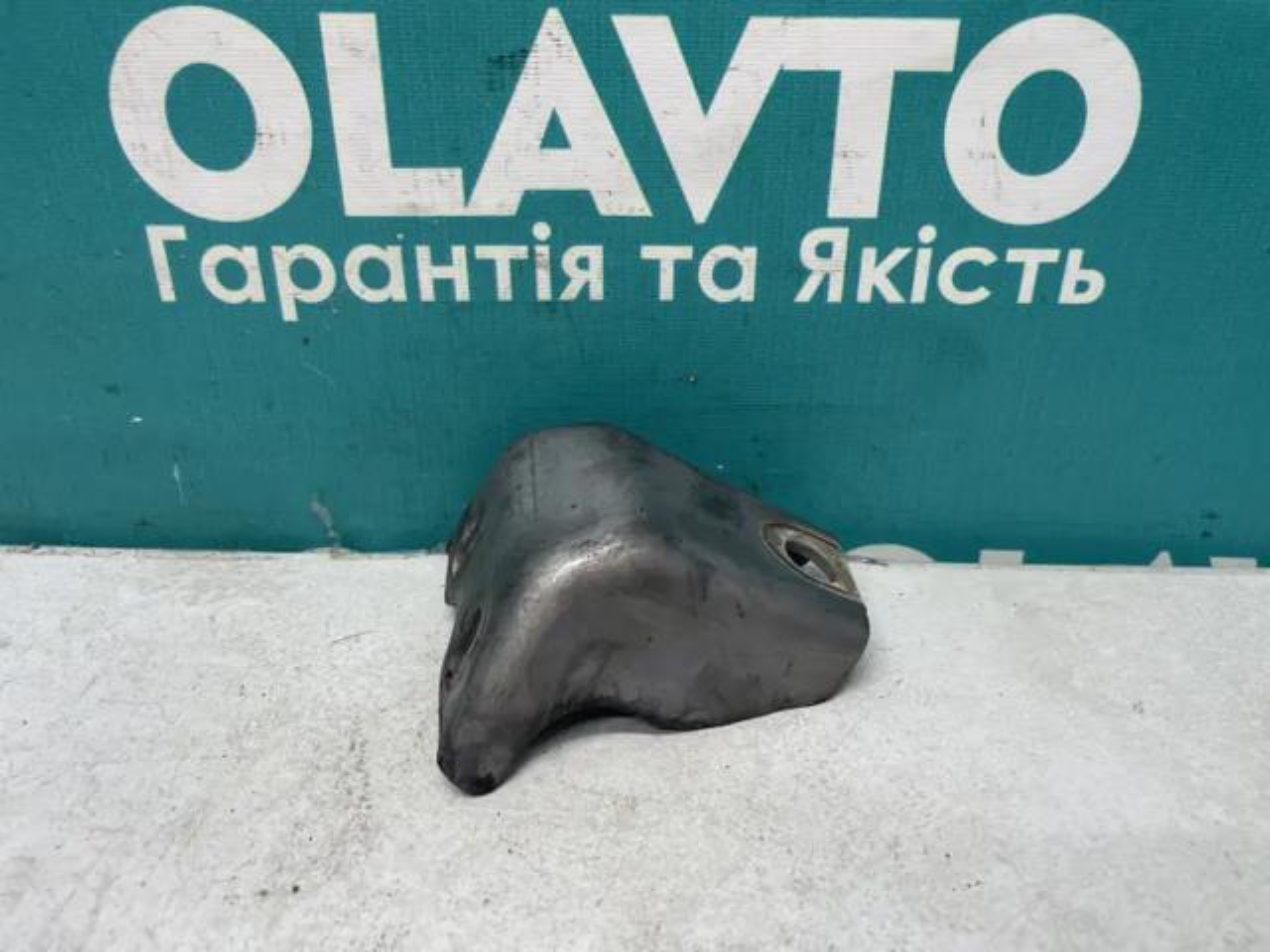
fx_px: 954
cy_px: 476
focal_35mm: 26
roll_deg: -0.3
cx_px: 635
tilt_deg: -27.9
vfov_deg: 53.1
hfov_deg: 67.3
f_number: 1.6
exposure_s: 1/100
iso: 100
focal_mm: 4.2
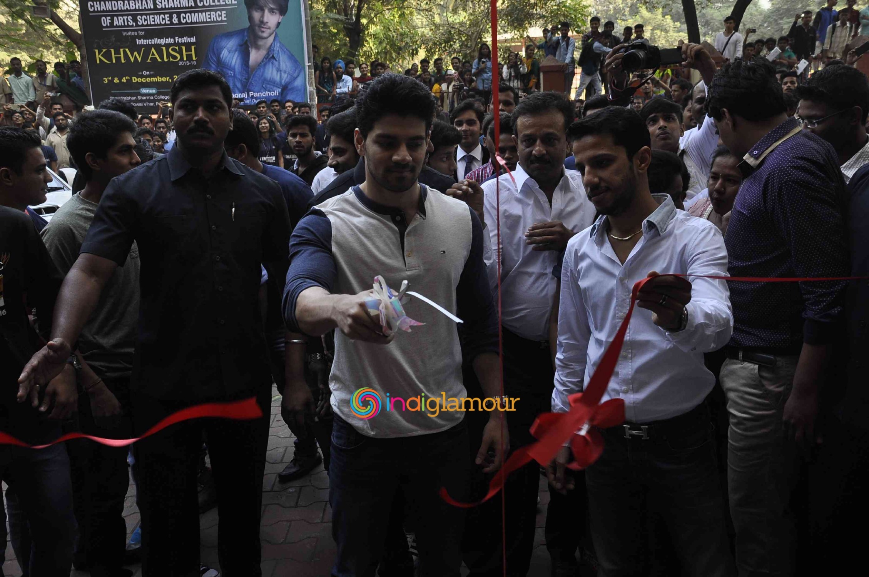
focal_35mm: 36
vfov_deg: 36.8
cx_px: 434
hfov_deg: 53.2
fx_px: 868
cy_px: 288
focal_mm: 24
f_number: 5.6
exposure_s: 1/200
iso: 400
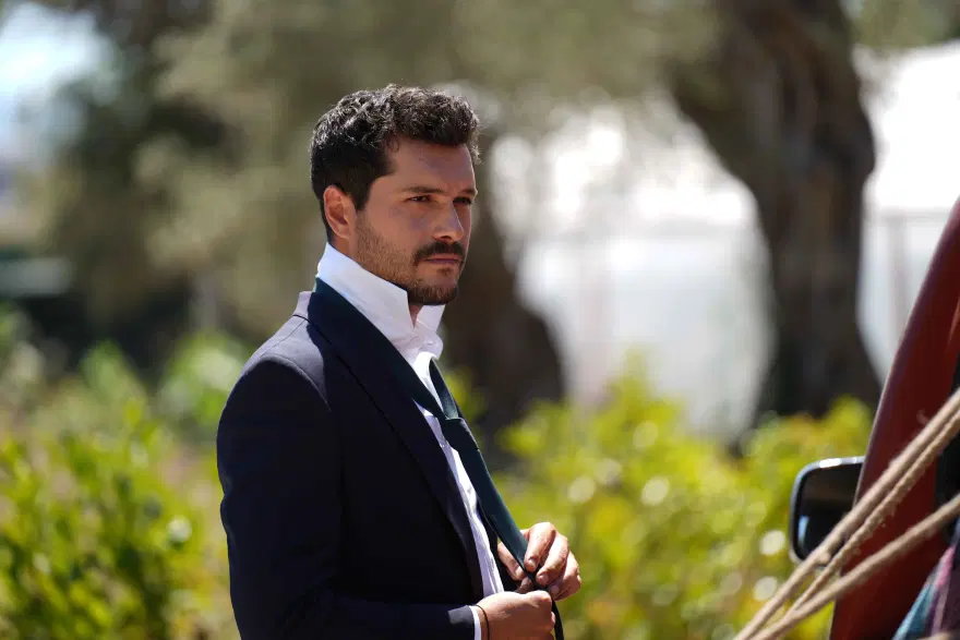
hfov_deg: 11.4
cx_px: 480
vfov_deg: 7.6
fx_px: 4800
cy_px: 320
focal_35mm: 180
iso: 80
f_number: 2.8
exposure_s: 1/640
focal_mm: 180
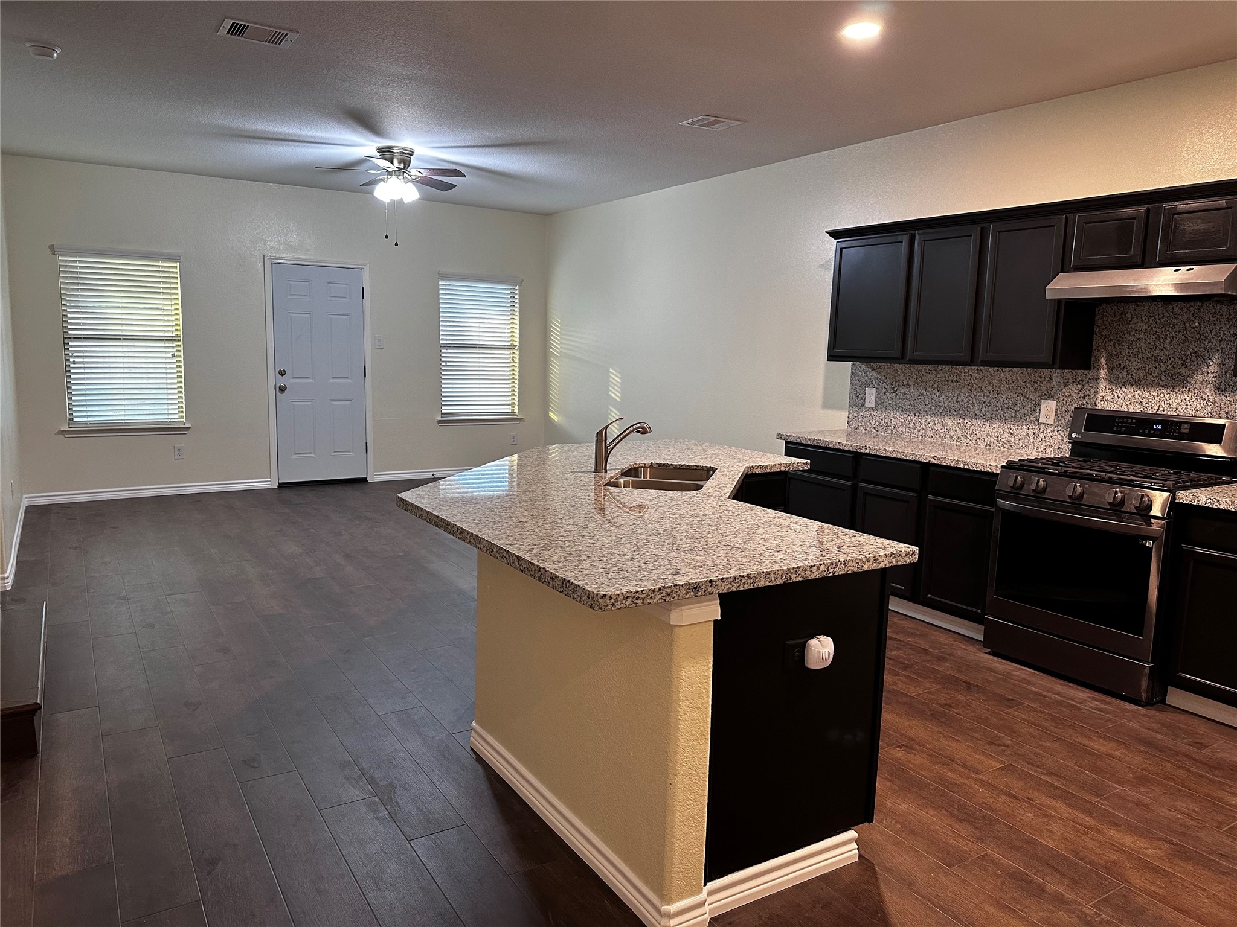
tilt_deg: -6.1
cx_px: 618
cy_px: 464
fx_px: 858
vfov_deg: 56.8
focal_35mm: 24
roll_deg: -2.0
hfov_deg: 71.6
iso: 320
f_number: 1.78
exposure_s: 1/60
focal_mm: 6.86
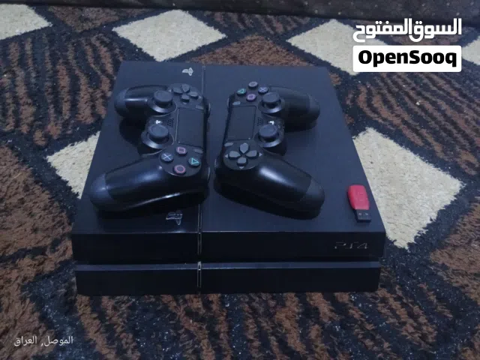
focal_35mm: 23
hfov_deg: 73.9
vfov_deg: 58.9
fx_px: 319
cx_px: 240
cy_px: 180
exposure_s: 1/16.7
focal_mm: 4.09
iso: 2268
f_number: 1.6
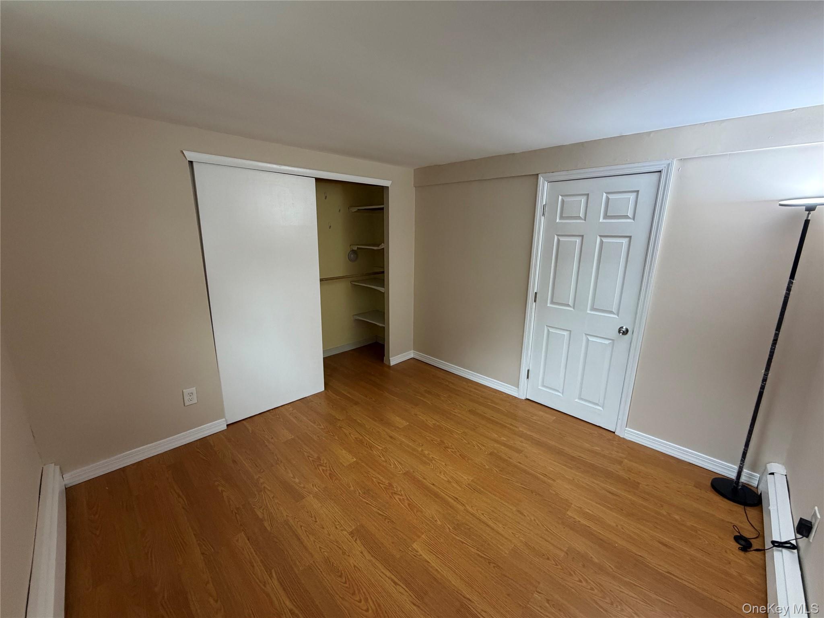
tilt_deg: -12.9
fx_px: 333
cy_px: 309
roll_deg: +0.2
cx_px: 412
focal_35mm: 14
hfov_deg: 102.1
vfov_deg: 85.7
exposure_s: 1/79
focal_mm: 2.22
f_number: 2.2
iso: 320
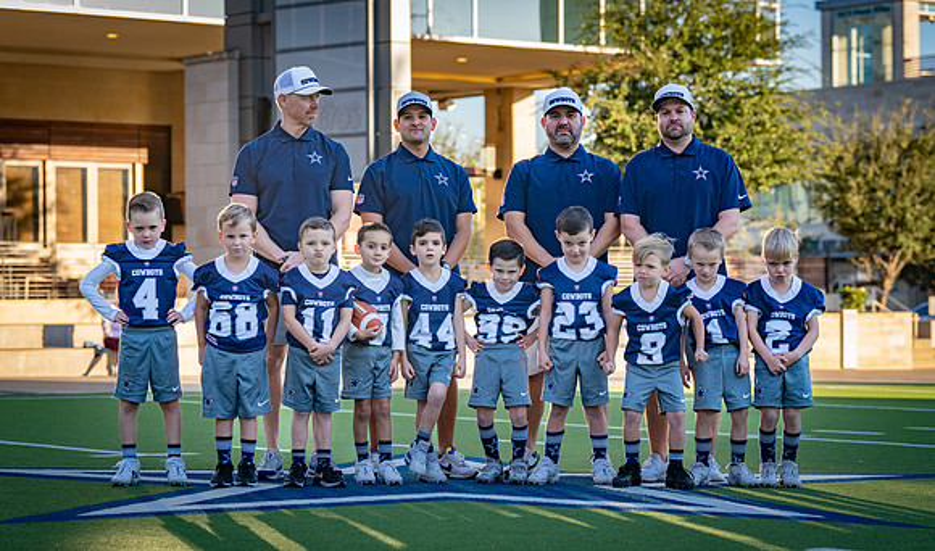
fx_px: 2383
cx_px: 468
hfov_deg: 22.2
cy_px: 308
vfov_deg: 13.2
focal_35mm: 95
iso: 160
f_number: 4
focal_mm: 91
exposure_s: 1/320
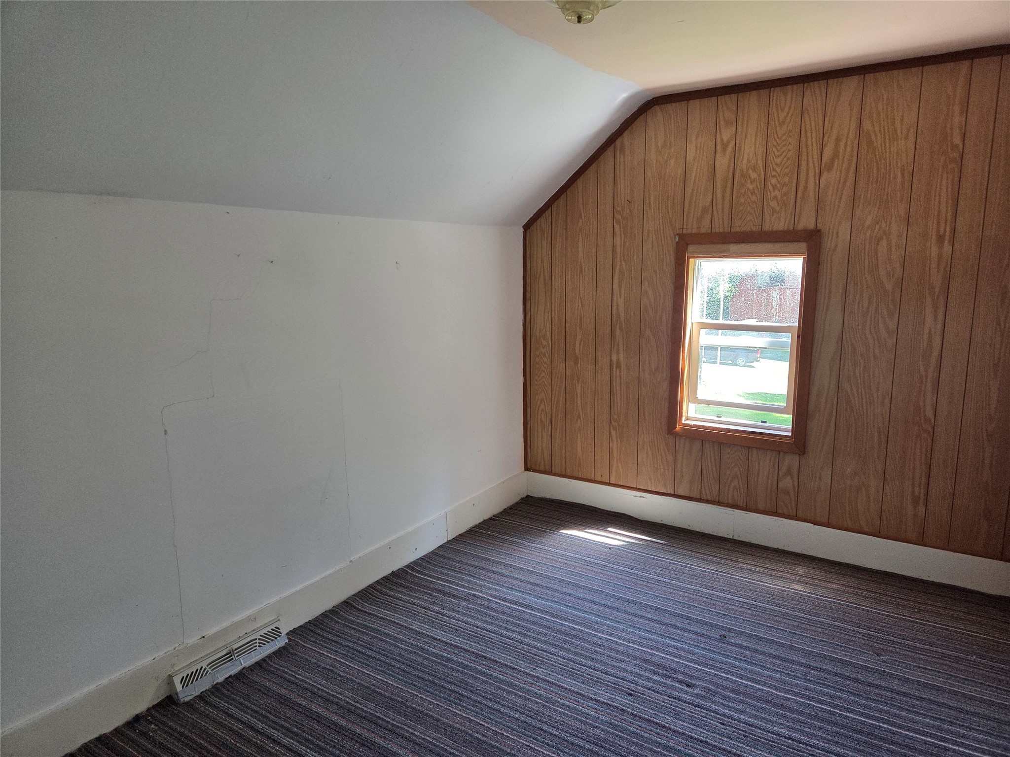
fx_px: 671
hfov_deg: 73.9
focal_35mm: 23
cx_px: 505
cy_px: 378
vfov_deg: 58.9
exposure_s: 1/120
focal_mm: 5.4
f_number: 1.8
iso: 250
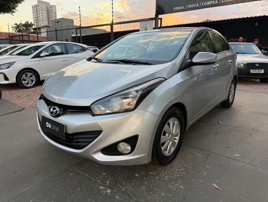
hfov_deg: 71.5
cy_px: 101
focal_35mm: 24
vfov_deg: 56.9
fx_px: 186
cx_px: 134
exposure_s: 1/200
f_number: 1.78
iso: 80
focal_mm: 6.76
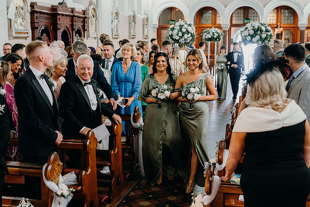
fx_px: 431
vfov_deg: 27.0
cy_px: 104
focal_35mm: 50
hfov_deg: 39.6
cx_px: 155
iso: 5000
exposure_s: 1/160
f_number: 3.5
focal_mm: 50
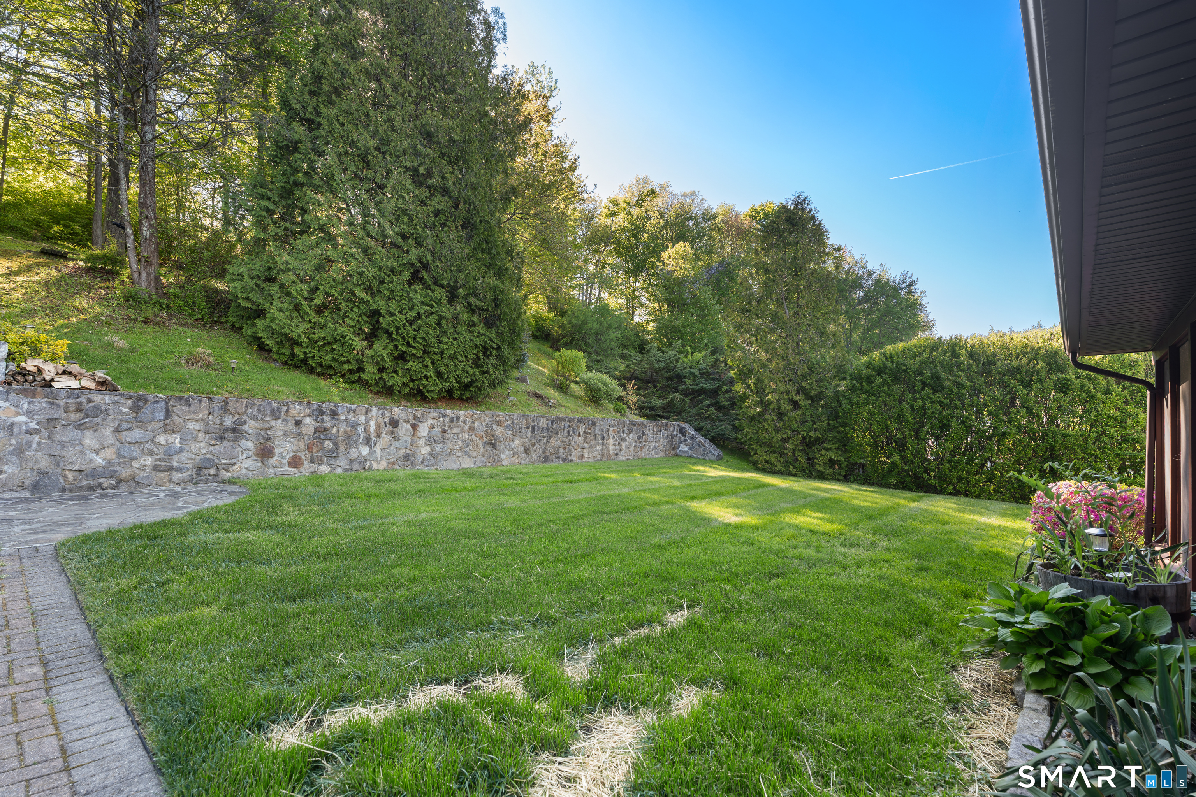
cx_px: 598
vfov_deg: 73.7
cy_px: 398
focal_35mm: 16
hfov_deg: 96.7
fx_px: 532
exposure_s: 1/6
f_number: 5.6
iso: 50
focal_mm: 16
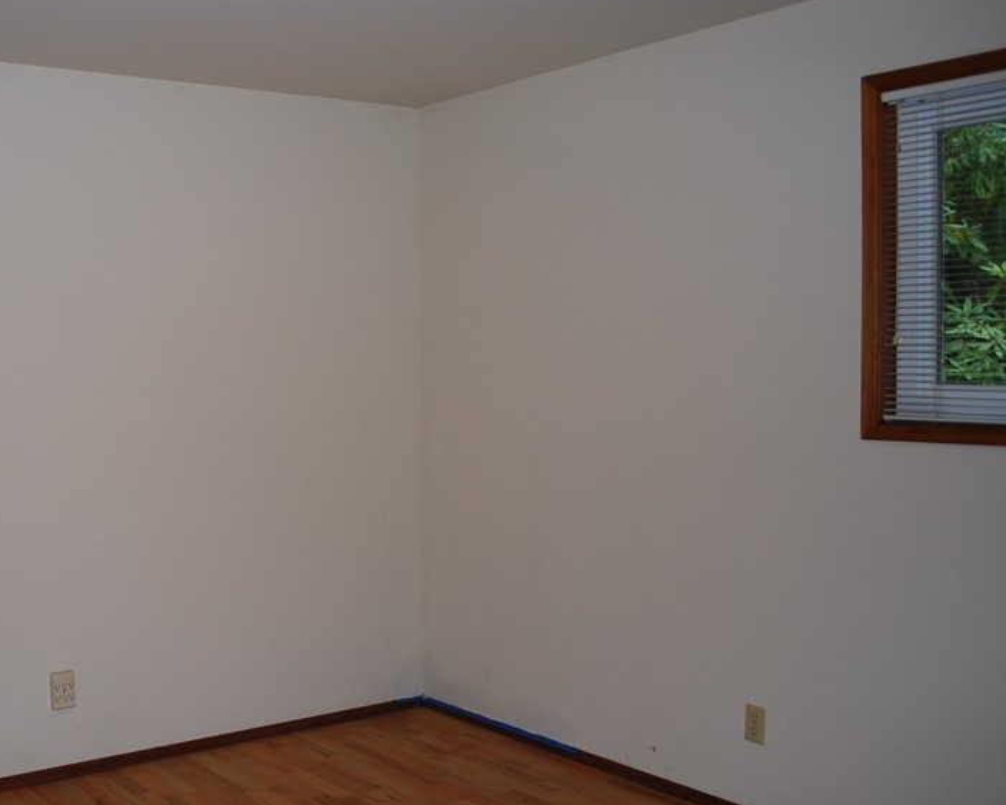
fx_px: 1161
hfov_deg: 45.2
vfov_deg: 38.2
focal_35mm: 39
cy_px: 435
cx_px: 249
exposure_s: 1/60
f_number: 3.5
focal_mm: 18
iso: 200
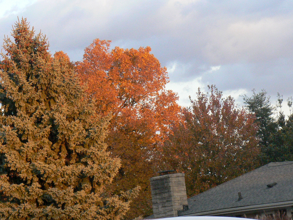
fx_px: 1312
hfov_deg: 12.7
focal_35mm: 155
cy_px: 110
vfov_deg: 9.6
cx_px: 146
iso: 400
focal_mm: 21.2
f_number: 5.6
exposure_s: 1/160
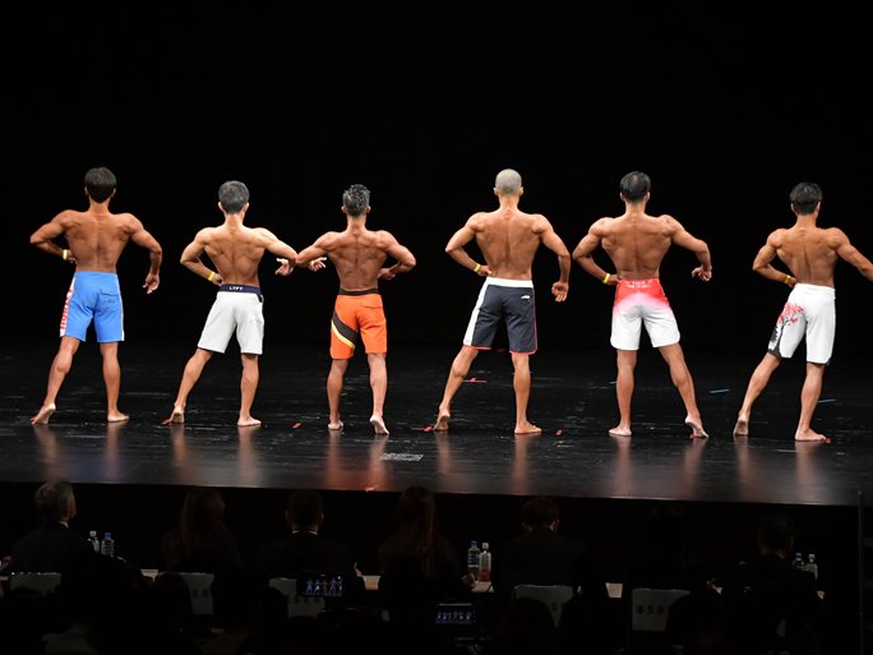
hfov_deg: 14.7
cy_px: 328
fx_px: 3379
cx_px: 463
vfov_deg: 11.1
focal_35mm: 134
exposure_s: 1/400
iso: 3200
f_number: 5.6
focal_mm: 82
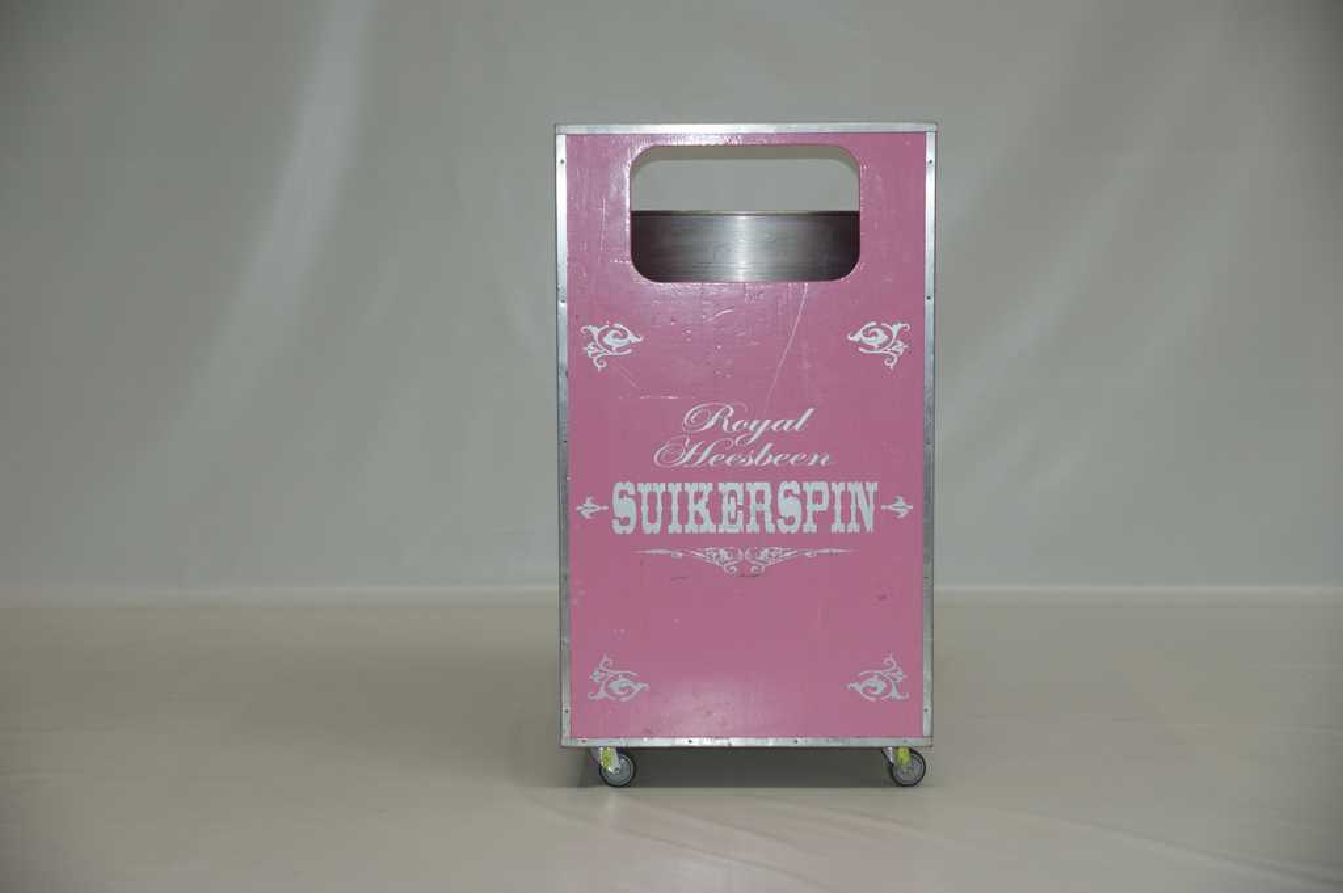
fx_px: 2236
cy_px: 446
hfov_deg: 33.4
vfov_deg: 22.6
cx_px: 672
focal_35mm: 60
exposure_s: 1/100
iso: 320
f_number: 4.5
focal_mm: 40
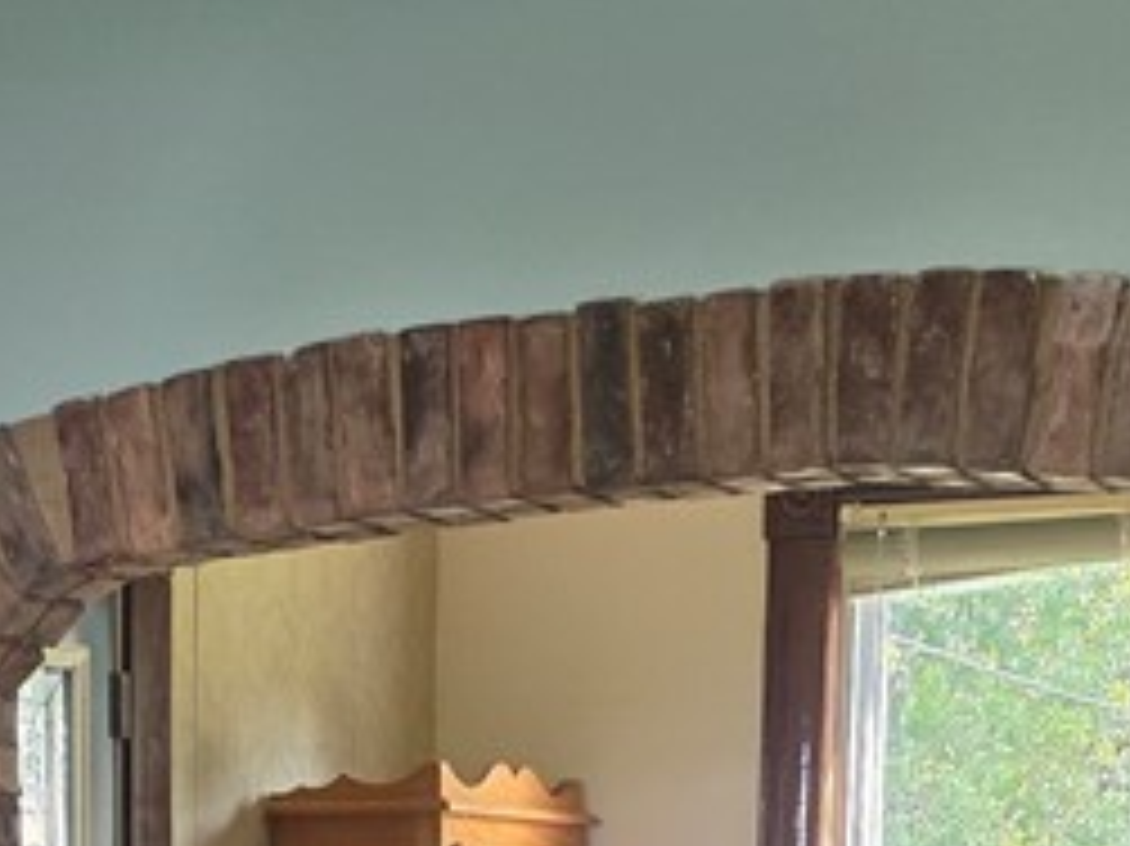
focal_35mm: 94
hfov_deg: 20.9
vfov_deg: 14.4
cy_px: 1350
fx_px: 3067
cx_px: 495
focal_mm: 6.3
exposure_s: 1/120
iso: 160
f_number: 1.7
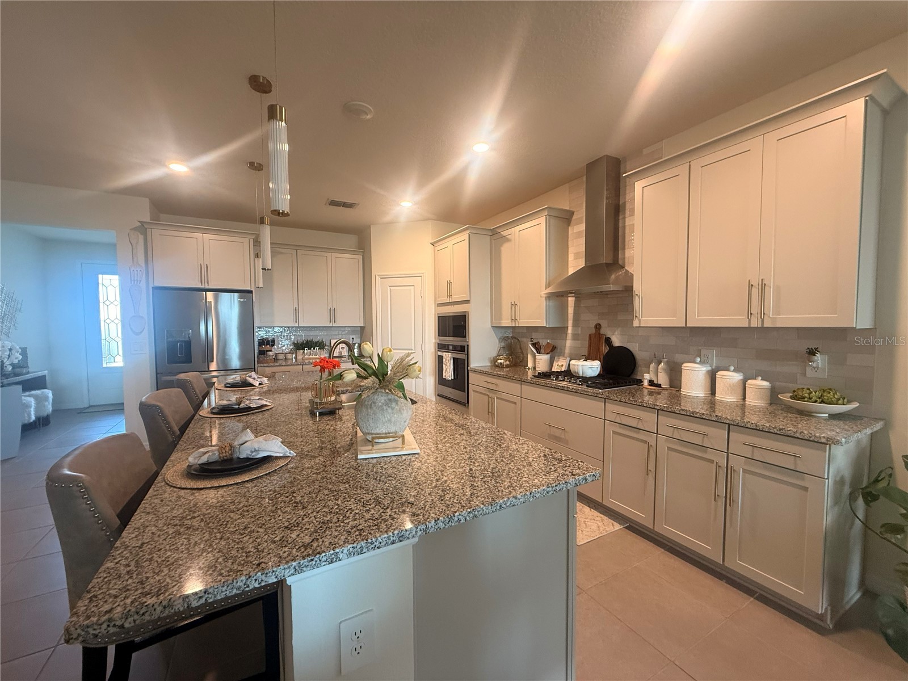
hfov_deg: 102.1
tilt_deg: -2.2
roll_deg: +0.5
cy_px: 340
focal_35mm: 14
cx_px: 454
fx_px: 367
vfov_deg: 85.7
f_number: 2.2
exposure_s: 1/60
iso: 200
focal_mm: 2.22
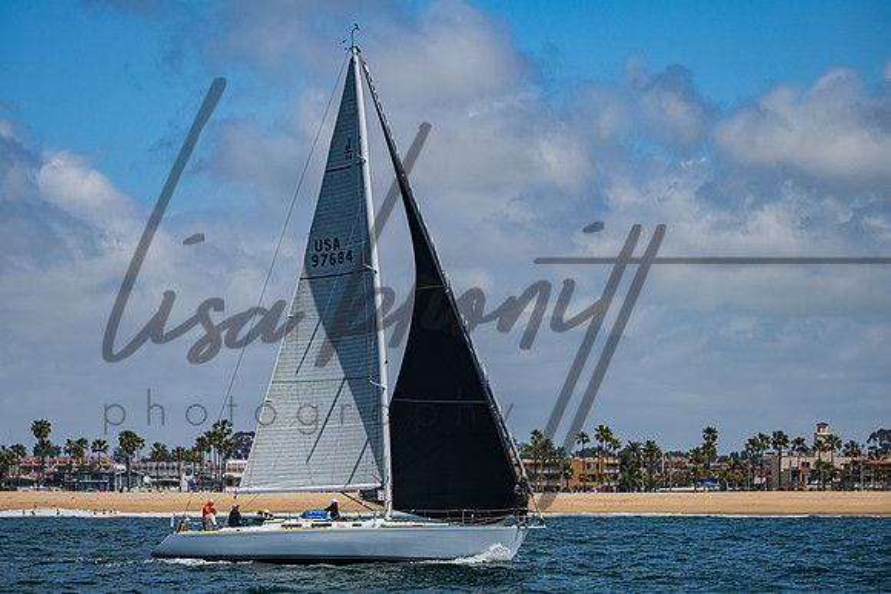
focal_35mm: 139
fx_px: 3444
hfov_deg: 14.7
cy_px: 286
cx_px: 438
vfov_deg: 9.9
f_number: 5.6
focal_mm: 130
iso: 320
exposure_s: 1/5000
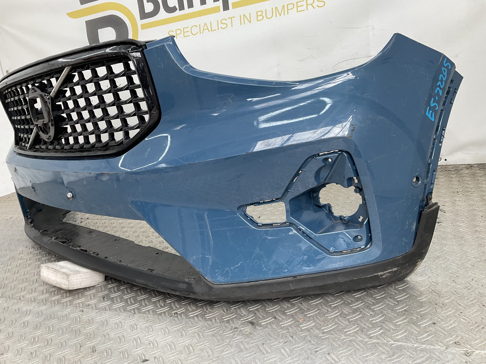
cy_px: 182
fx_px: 407
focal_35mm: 29
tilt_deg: -16.3
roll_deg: +8.0
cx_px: 243
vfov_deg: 48.2
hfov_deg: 61.7
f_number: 1.8
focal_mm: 3
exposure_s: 1/100
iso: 20
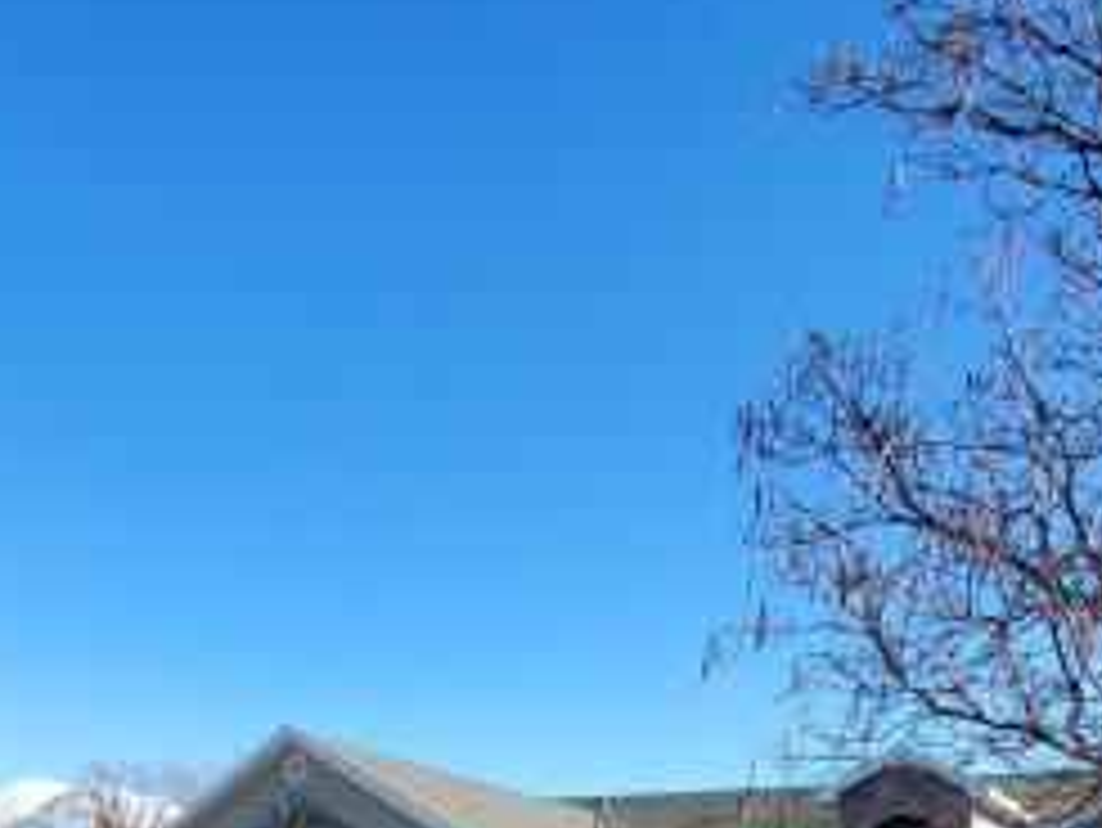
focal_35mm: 34
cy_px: 1048
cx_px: 522
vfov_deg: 32.6
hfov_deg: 53.9
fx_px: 1083
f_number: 2.2
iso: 50
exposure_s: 1/732
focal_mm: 1.8
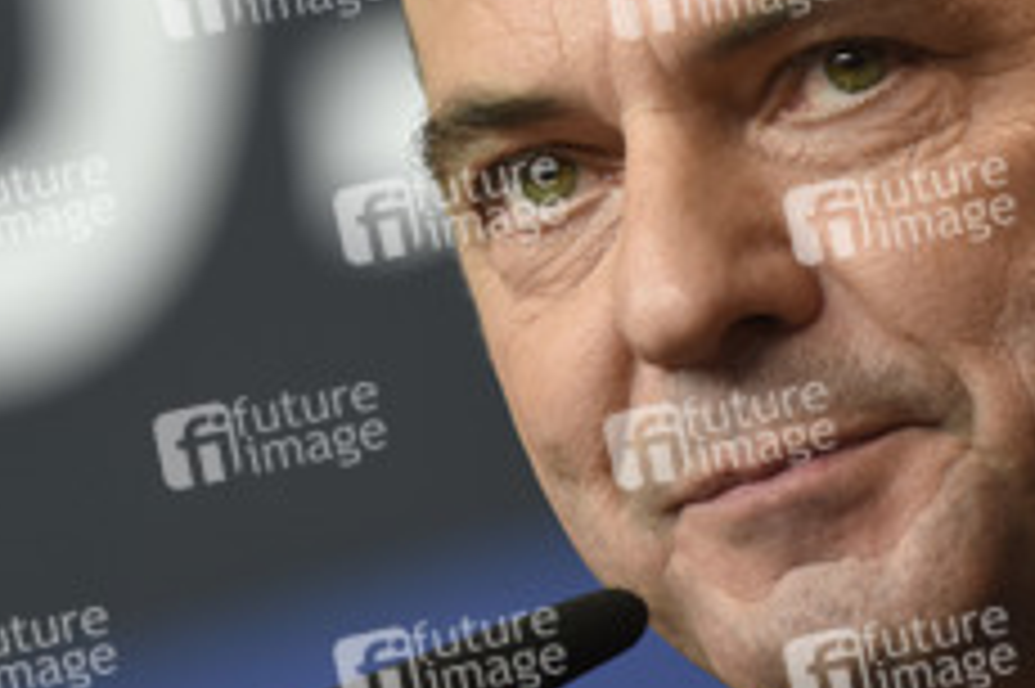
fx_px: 16892
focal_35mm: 588
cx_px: 331
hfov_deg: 3.5
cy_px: 99
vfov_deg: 2.3
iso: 640
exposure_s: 1/320
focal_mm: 200
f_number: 3.2
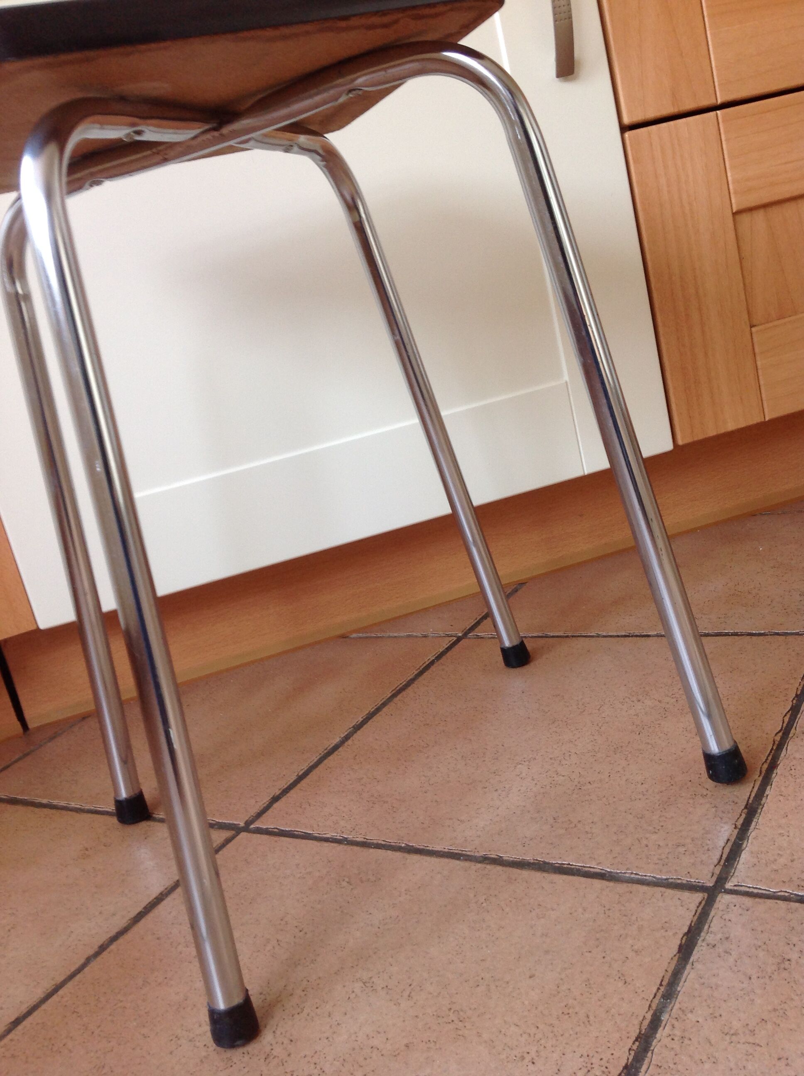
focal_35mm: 35
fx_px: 1087
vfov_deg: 52.7
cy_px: 538
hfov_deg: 40.6
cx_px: 402
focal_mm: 4.28
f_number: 2.4
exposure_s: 1/15
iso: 80
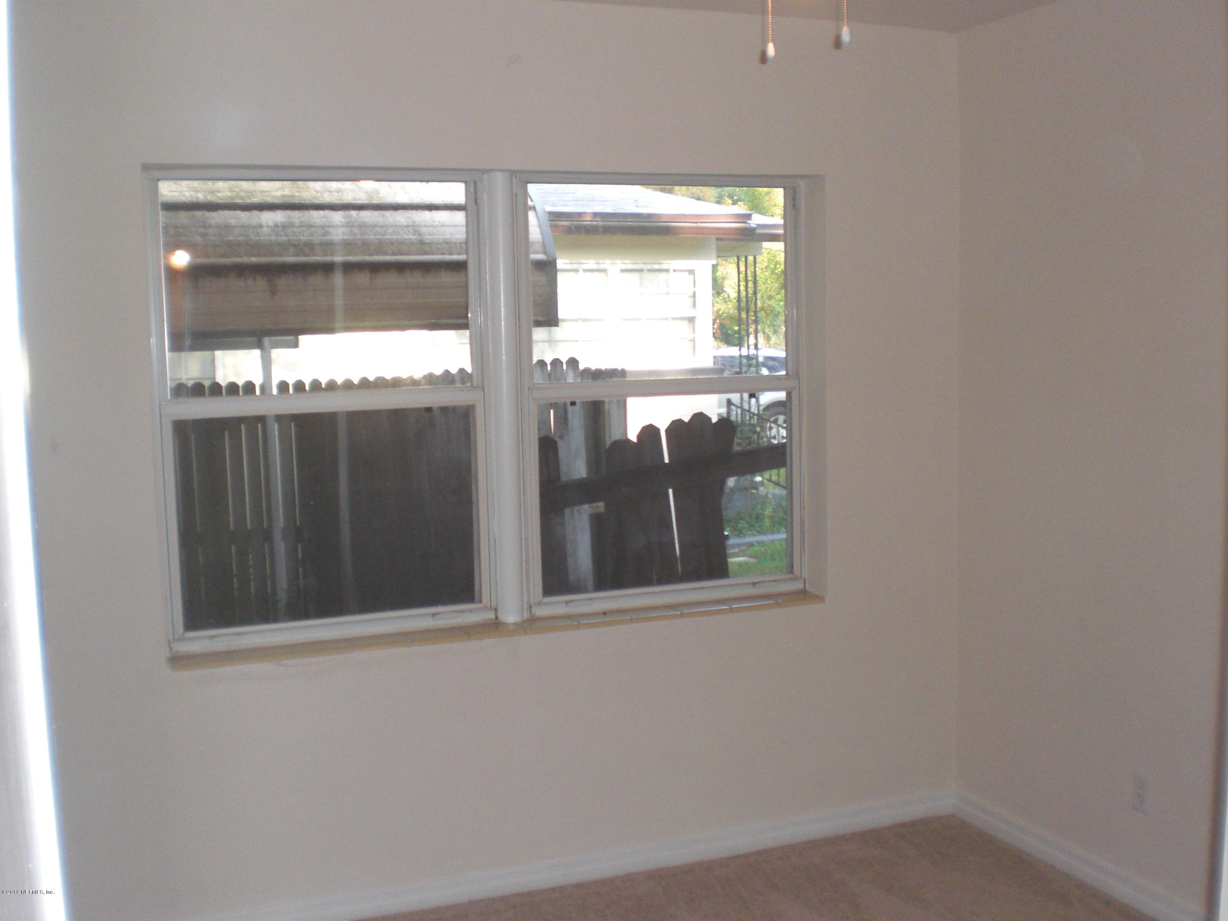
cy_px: 460
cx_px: 614
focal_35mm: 38
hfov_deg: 49.0
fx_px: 1348
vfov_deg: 37.7
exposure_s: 1/60
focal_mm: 6.3
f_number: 3.1
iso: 200
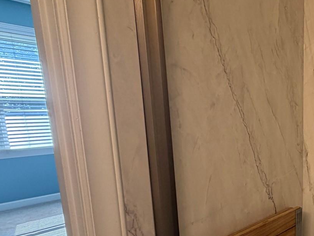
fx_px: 317
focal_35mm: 35
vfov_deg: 39.7
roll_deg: -0.7
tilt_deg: -12.9
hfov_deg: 43.4
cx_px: 329
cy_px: 174
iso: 160
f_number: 2.2
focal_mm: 2.22
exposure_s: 1/120
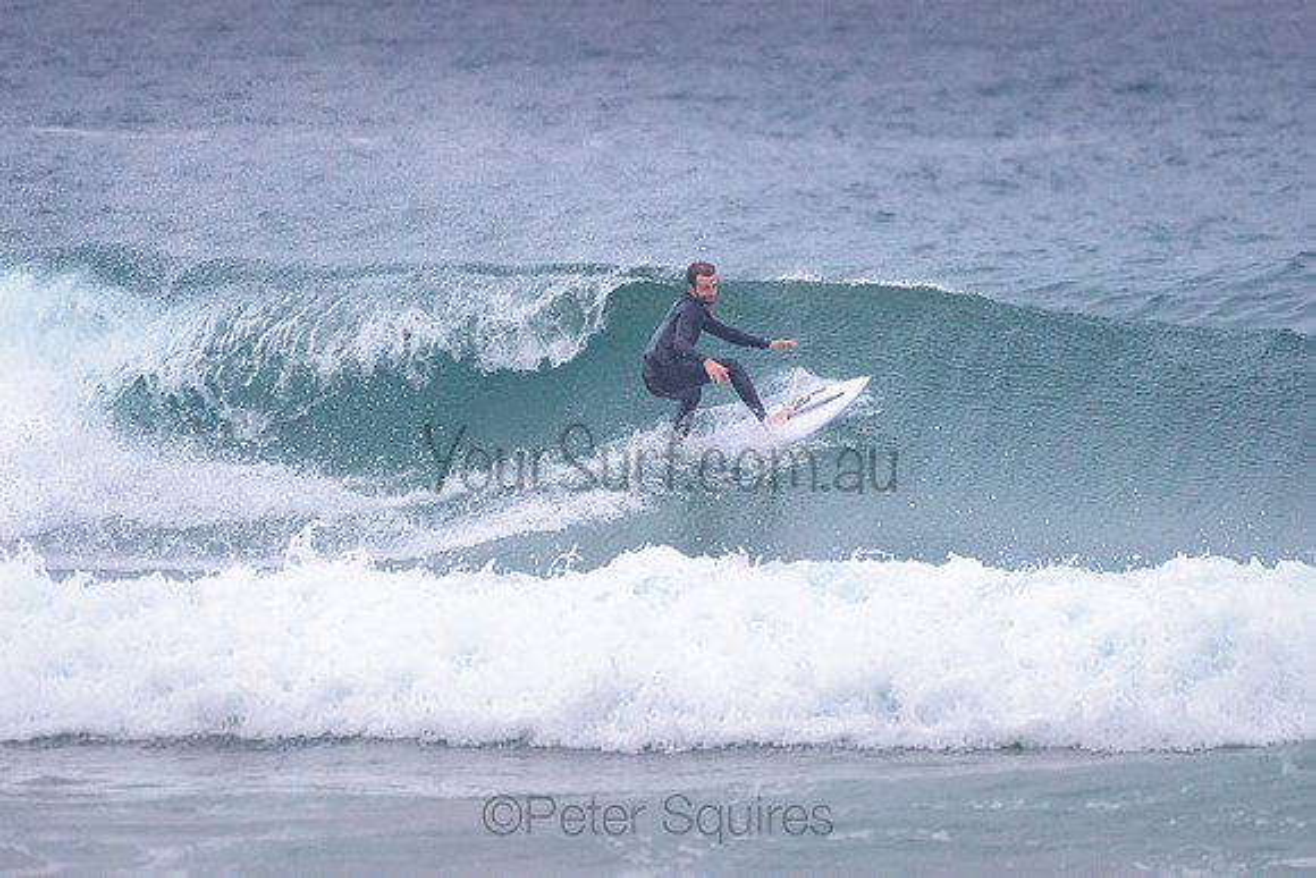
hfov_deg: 3.4
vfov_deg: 2.2
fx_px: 22410
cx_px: 692
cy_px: 340
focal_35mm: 613
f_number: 5.6
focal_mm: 500
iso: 2800
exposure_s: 1/2000
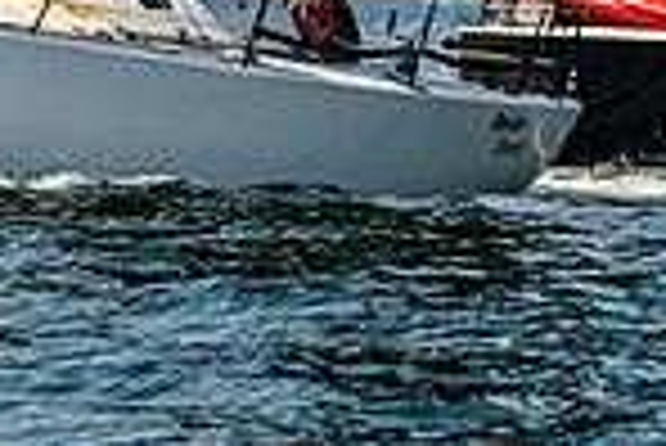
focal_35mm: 610
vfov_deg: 2.3
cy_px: -172
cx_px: 552
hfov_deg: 3.4
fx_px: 11296
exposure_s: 1/4000
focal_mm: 115
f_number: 4.5
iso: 450
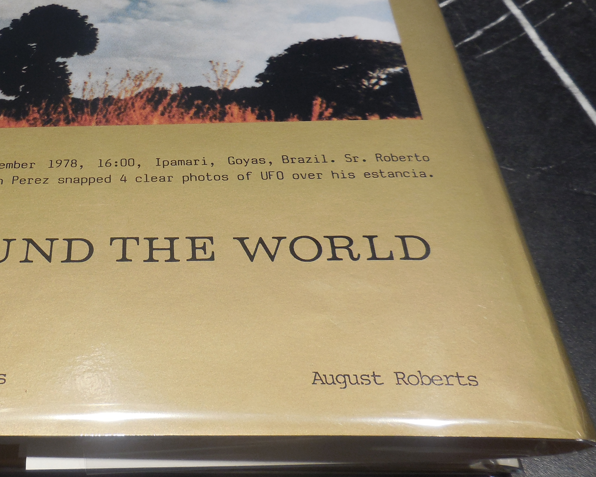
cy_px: 128
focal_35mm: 41
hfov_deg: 43.0
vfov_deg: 35.8
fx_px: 723
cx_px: 132
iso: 125
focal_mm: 4.5
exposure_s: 1/40
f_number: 3.1
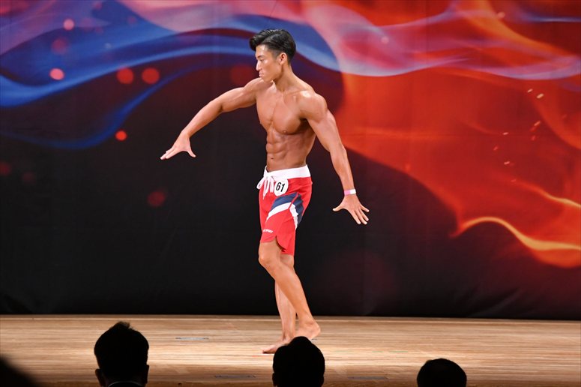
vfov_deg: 5.4
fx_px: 4113
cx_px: 290
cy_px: 194
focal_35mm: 255
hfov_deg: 8.1
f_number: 5.6
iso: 3200
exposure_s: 1/400
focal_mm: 170
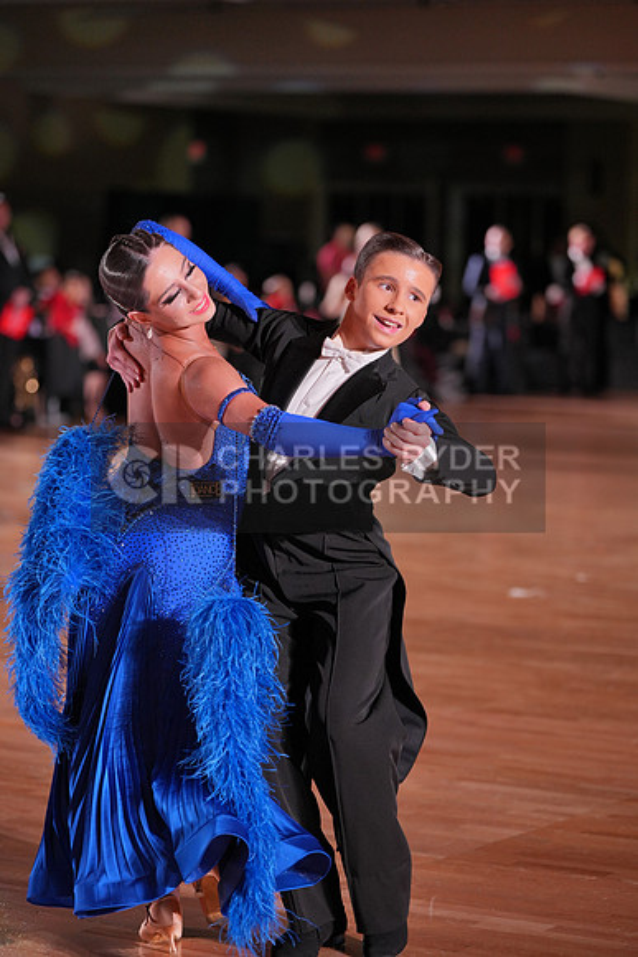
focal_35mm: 112
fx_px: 2975
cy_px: 478
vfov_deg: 18.3
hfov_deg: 12.2
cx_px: 319
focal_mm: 112
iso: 1000
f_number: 2.8
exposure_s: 1/400
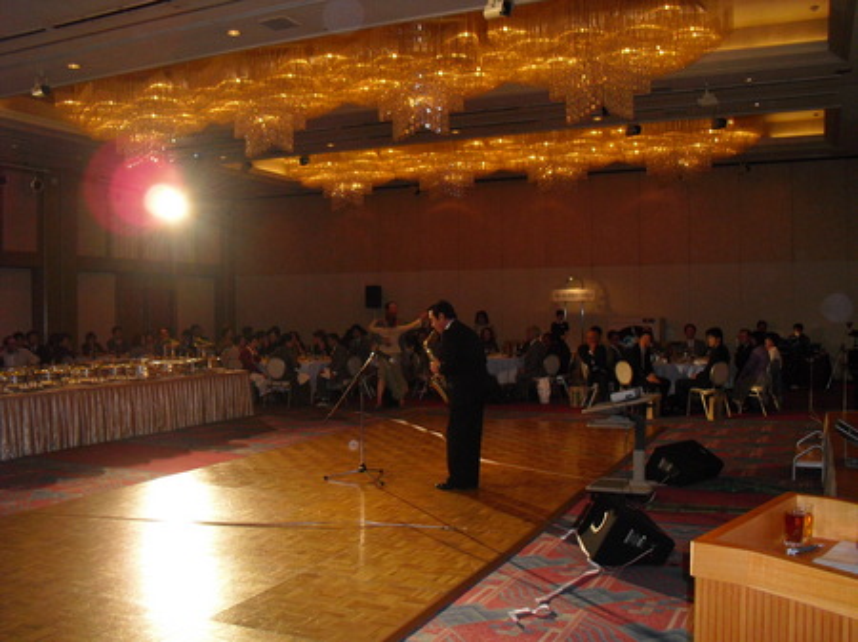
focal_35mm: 36
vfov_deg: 39.6
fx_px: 892
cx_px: 429
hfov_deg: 51.4
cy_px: 321
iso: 400
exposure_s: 1/60
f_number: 3.1
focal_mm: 6.3
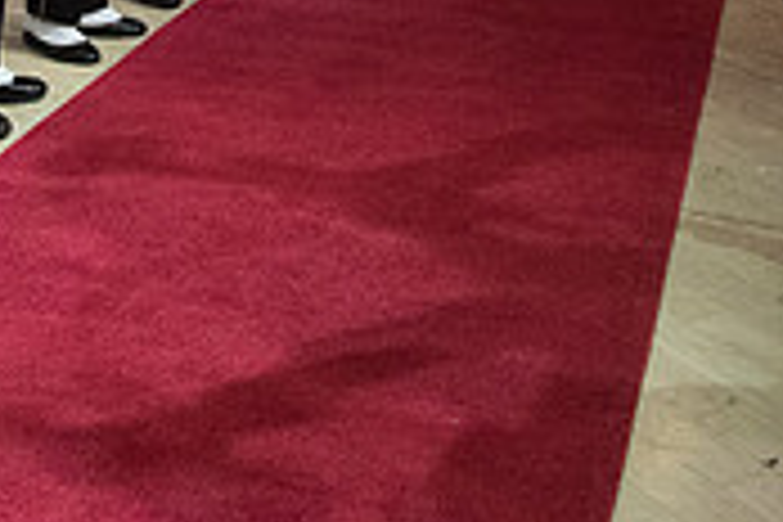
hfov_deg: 25.4
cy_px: -331
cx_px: 360
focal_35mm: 80
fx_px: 1740
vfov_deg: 15.3
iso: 12800
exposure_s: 1/1250
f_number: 5.6
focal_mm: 24
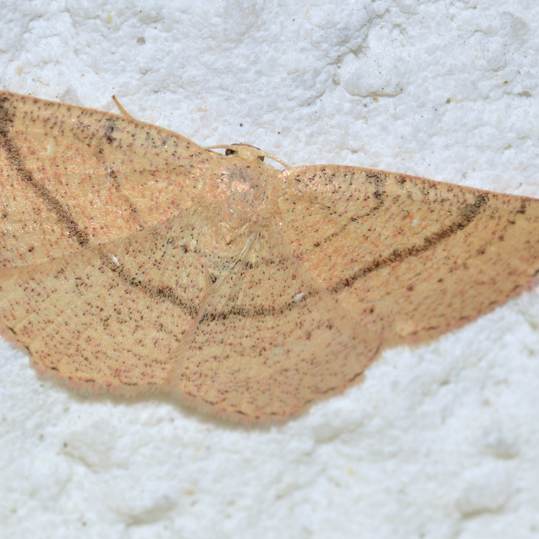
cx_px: 228
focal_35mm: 192
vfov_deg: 9.1
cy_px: 270
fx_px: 3382
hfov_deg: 9.1
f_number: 22
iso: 100
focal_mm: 100
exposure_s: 1/200
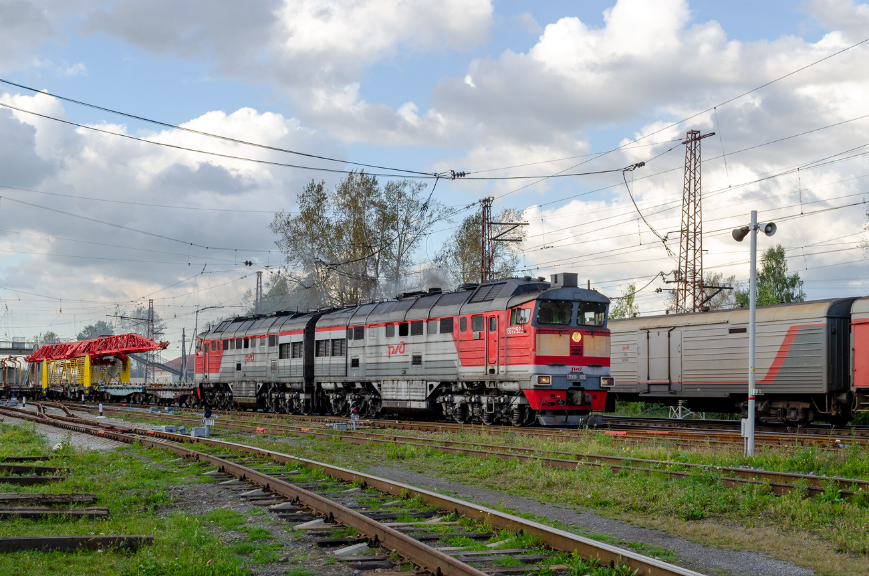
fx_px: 1084
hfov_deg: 43.7
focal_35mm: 45
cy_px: 288
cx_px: 434
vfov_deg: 29.7
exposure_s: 1/320
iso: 400
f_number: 7.1
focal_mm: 30
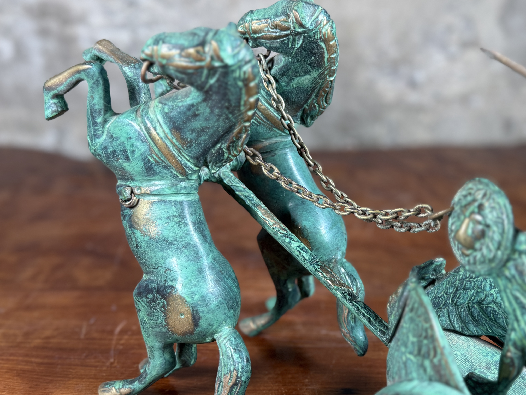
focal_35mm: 26
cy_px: 193
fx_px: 395
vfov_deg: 53.1
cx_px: 279
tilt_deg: -24.2
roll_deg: -0.4
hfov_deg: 67.2
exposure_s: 1/120
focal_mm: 6.76
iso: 100
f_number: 1.78
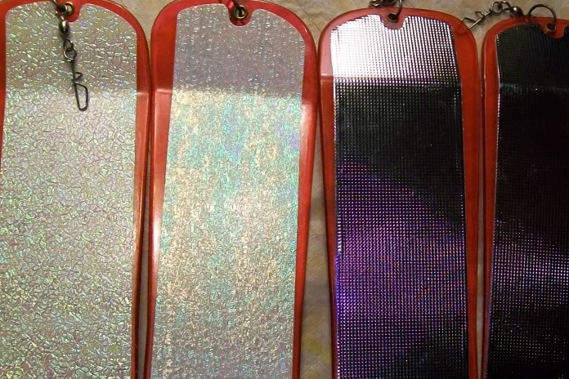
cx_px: 315
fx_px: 822
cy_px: 252
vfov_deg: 25.9
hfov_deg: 38.1
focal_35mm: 52
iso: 160
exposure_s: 1/100
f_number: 2.7
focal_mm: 6.1
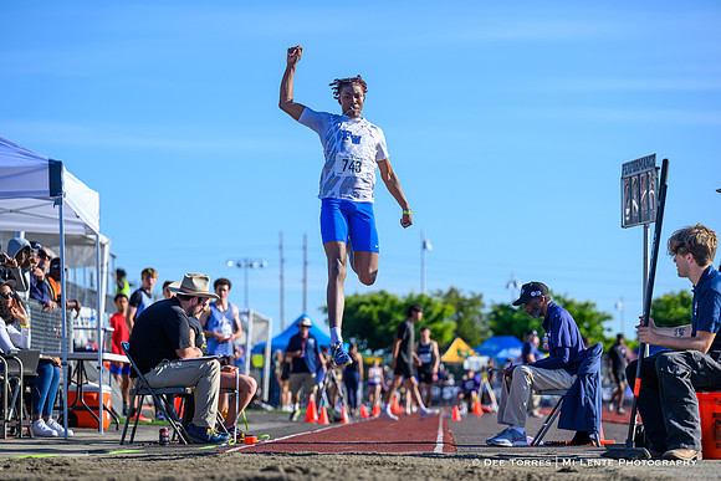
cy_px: 240
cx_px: 360
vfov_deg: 11.0
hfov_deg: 16.4
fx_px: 2504
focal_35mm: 125
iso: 90
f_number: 3.5
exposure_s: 1/1250
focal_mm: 125
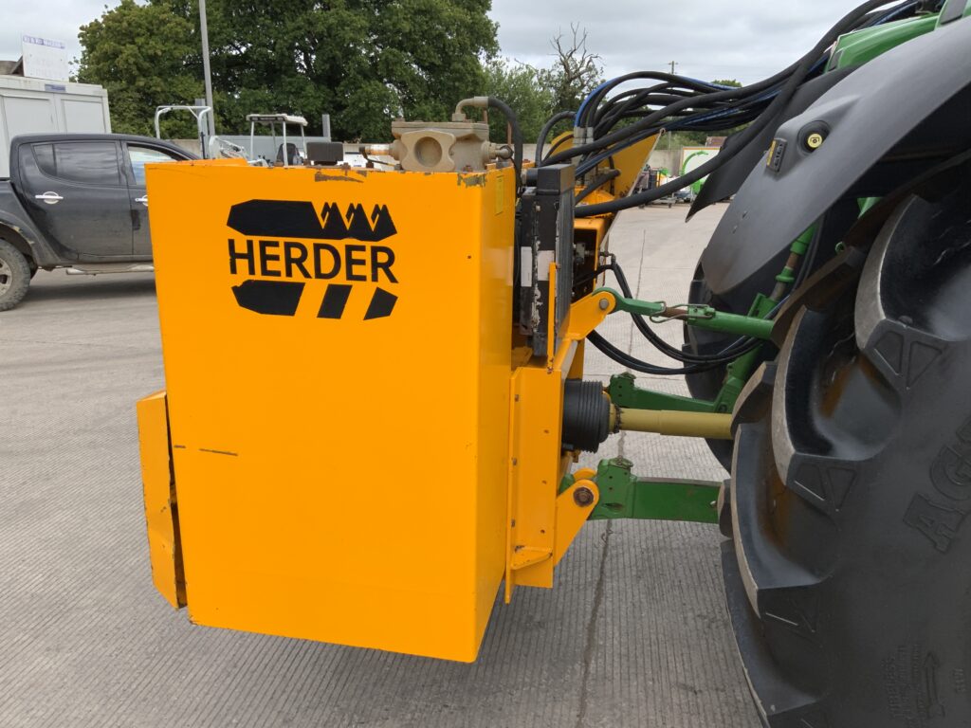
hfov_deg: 61.7
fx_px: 813
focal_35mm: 29
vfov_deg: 48.2
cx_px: 486
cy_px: 364
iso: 16
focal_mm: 3
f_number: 1.8
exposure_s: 1/842
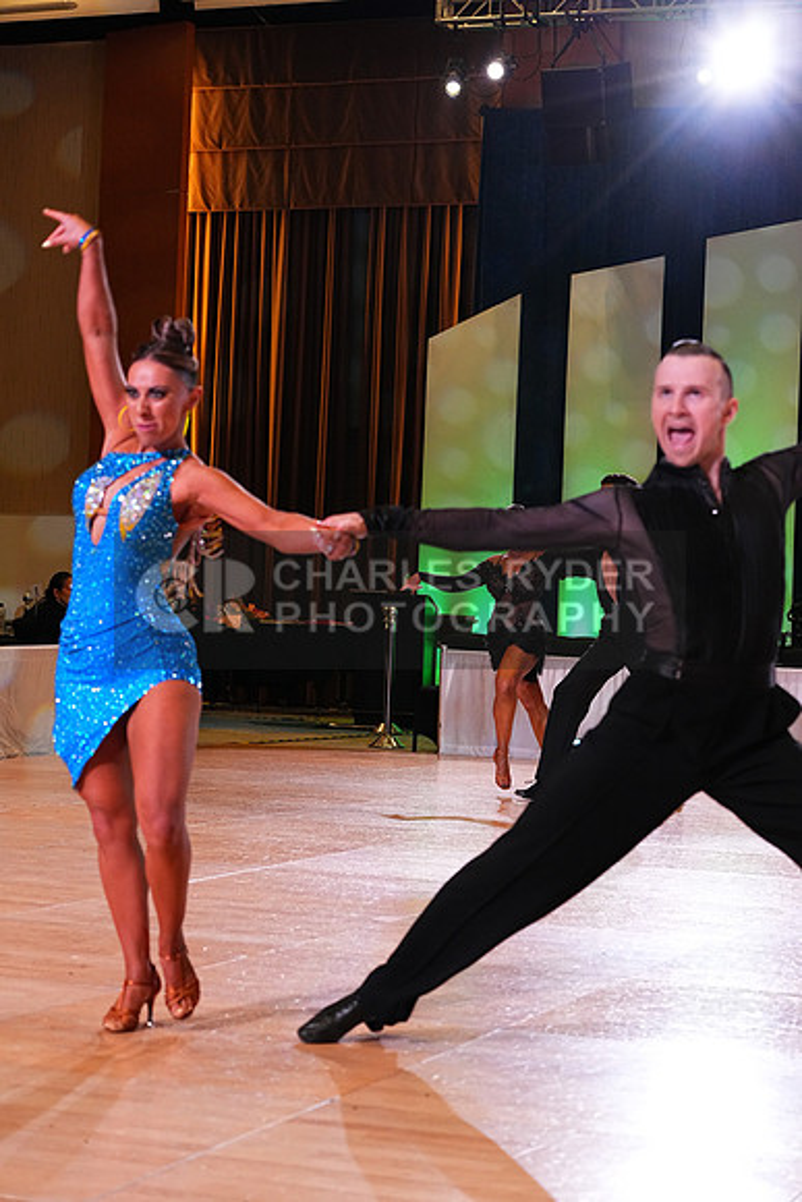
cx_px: 401
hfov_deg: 19.5
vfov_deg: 28.8
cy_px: 601
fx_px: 2338
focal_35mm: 70
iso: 4000
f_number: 5
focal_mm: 70
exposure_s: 1/320
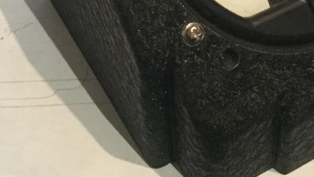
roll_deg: -0.3
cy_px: -102
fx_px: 741
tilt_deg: -40.1
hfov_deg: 23.8
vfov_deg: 12.8
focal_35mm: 89
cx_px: 218
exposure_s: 1/15
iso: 640
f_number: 2.4
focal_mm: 3.3
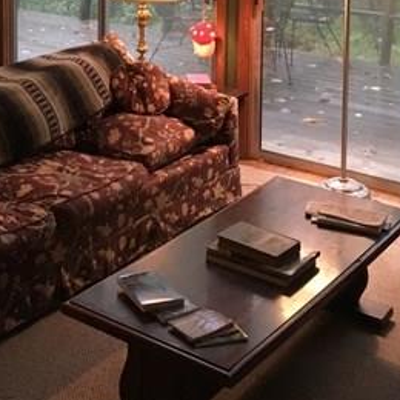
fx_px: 824
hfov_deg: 26.7
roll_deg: +0.6
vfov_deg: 25.4
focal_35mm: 63
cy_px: -32
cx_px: 69
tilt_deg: -5.3
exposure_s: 1/24
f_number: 2.2
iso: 200
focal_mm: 4.15
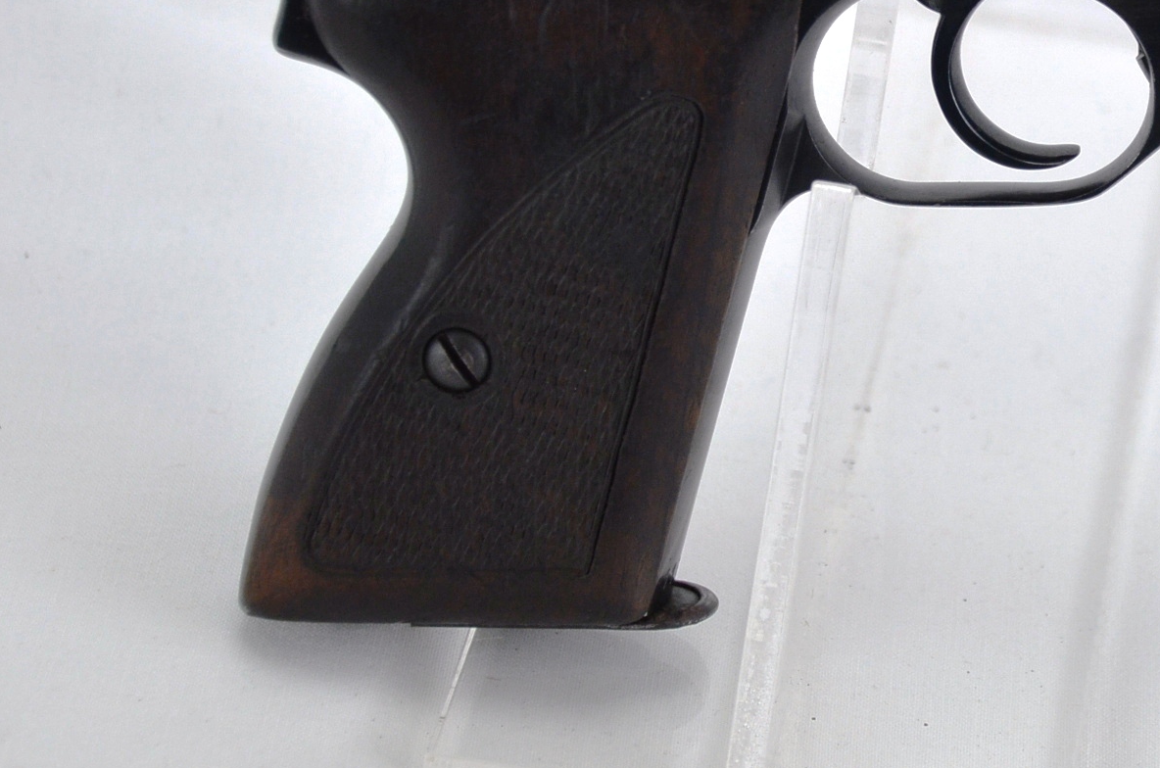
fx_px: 5820
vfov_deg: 7.5
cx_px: 923
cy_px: 155
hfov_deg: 11.3
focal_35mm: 181
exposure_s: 1/250
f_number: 5
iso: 500
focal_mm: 58
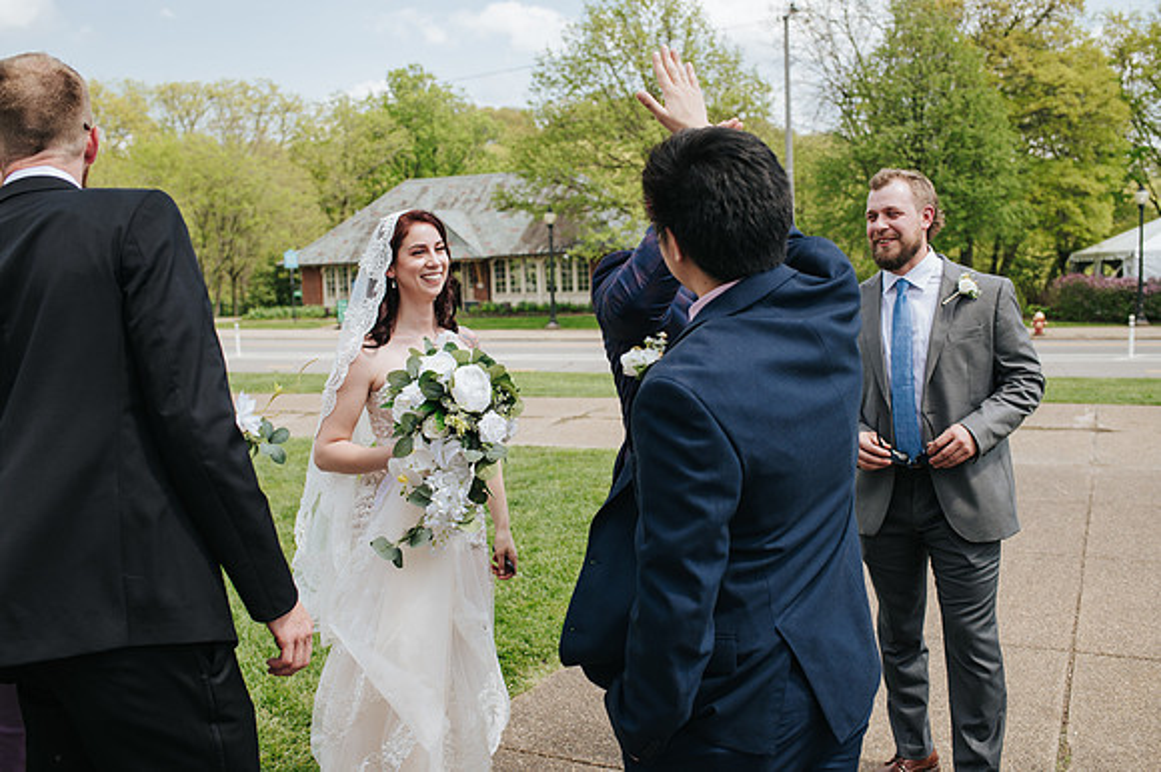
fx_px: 1128
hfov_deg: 54.5
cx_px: 580
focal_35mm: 35
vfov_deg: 37.8
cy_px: 386
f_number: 3.5
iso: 200
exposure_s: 1/1000
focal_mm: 35
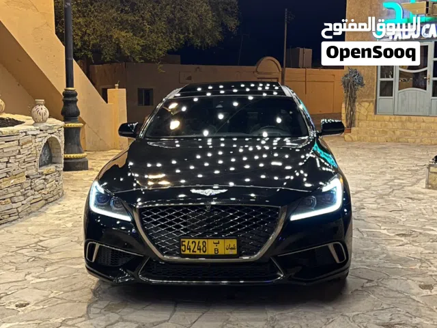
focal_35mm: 26
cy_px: 164
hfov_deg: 67.3
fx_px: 328
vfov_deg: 53.1
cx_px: 218
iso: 250
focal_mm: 5.7
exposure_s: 1/50
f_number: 1.5
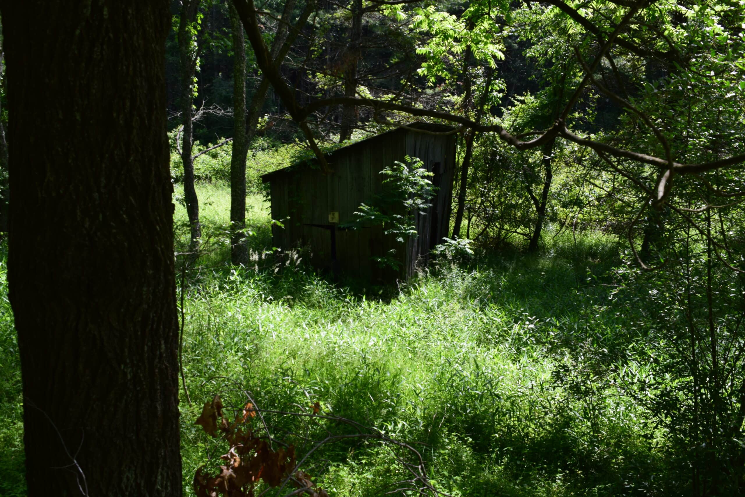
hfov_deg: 67.4
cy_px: 248
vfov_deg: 47.9
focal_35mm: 27
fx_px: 559
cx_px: 372
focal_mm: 18
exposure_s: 1/250
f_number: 10
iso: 400
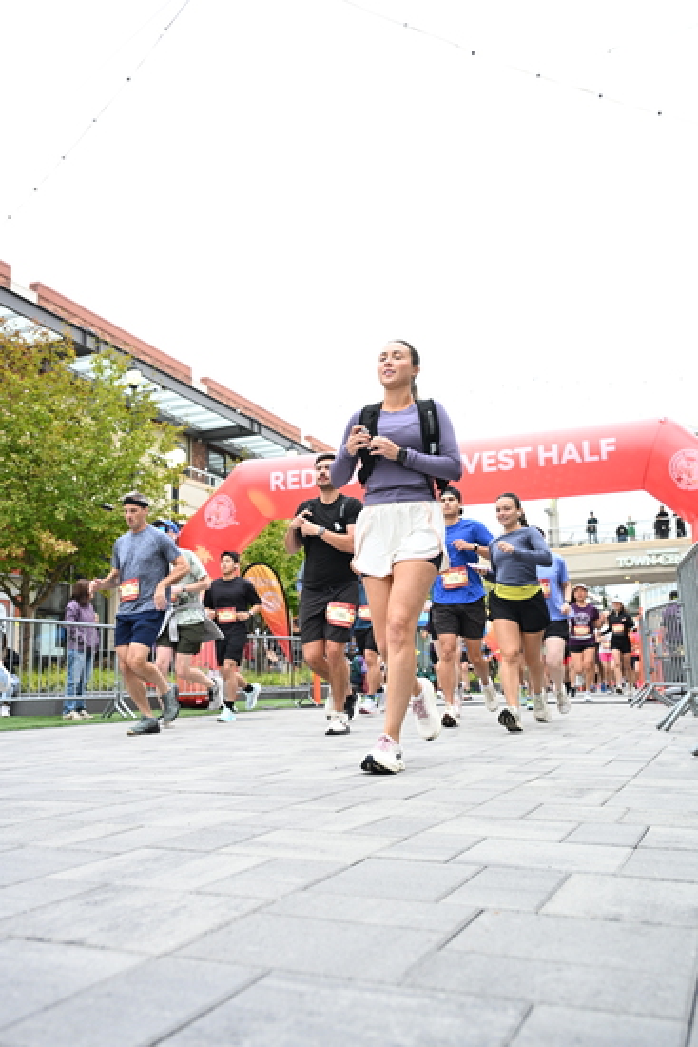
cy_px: 524
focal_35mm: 31
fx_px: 901
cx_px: 349
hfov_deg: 42.3
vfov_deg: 60.3
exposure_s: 1/640
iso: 2000
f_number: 4
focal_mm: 31
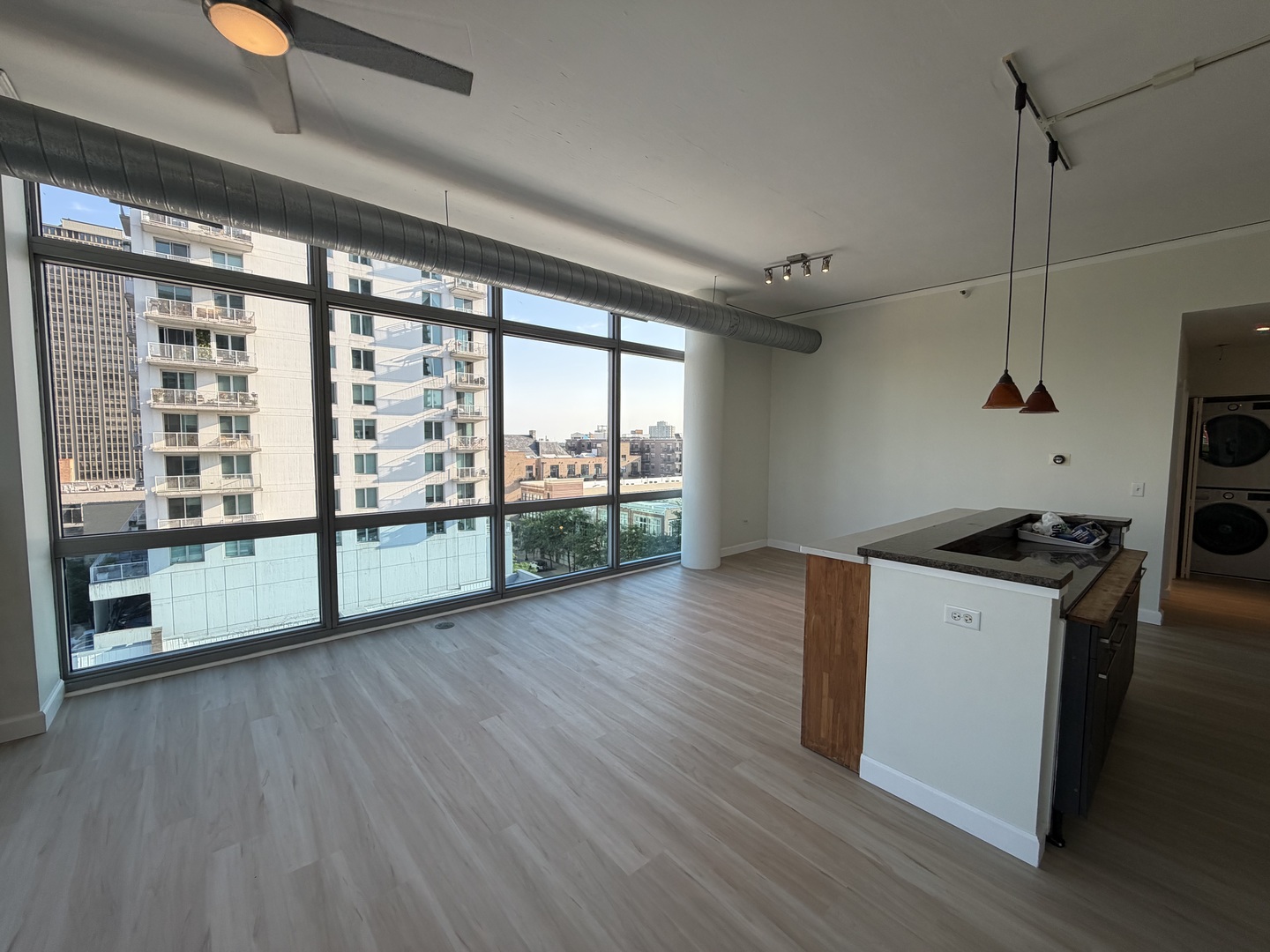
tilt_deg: -3.2
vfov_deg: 85.7
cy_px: 476
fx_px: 514
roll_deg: -0.4
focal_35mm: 14
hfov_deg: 102.1
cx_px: 635
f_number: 2.2
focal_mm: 2.22
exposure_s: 1/342
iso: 50
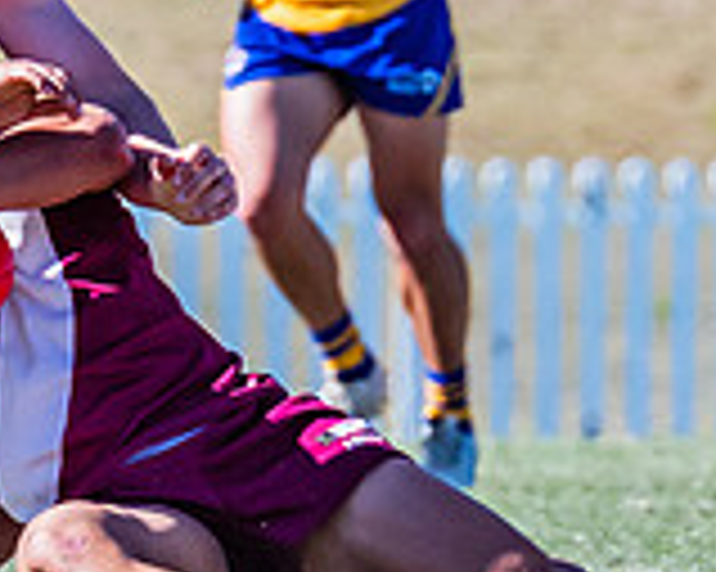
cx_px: 252
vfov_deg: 0.6
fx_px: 50657
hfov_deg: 0.8
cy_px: 211
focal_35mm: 2392
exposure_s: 1/1600
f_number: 7.1
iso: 800
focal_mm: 420
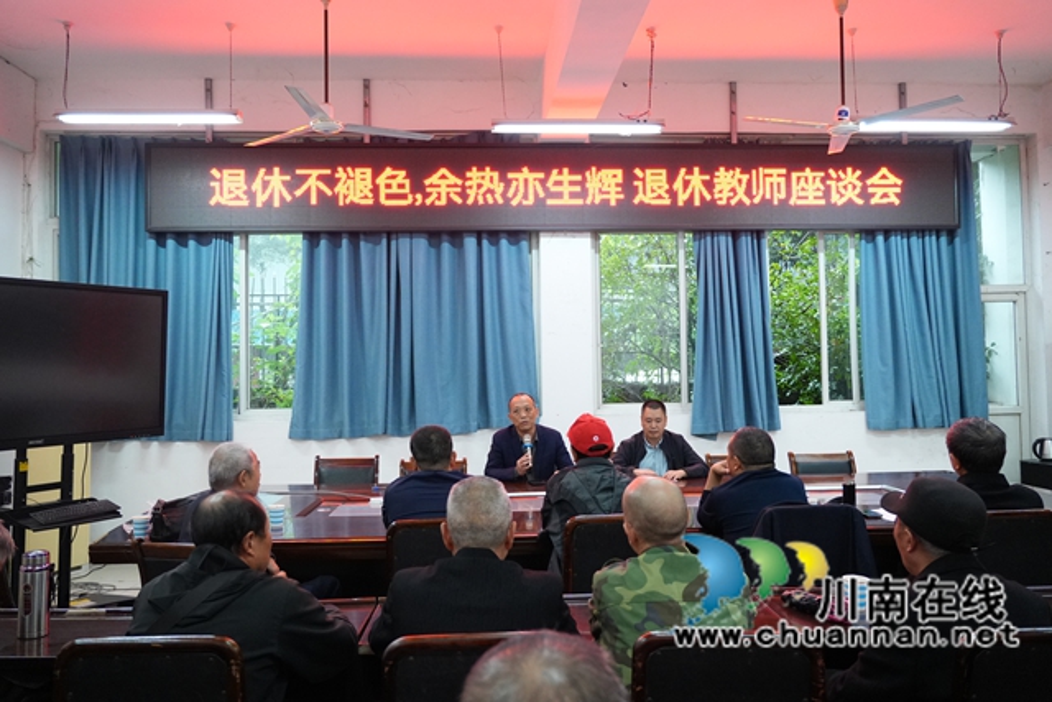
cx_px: 526
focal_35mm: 27
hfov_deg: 67.4
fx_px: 789
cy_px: 351
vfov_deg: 48.0
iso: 2500
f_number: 2.8
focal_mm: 18
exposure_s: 1/80
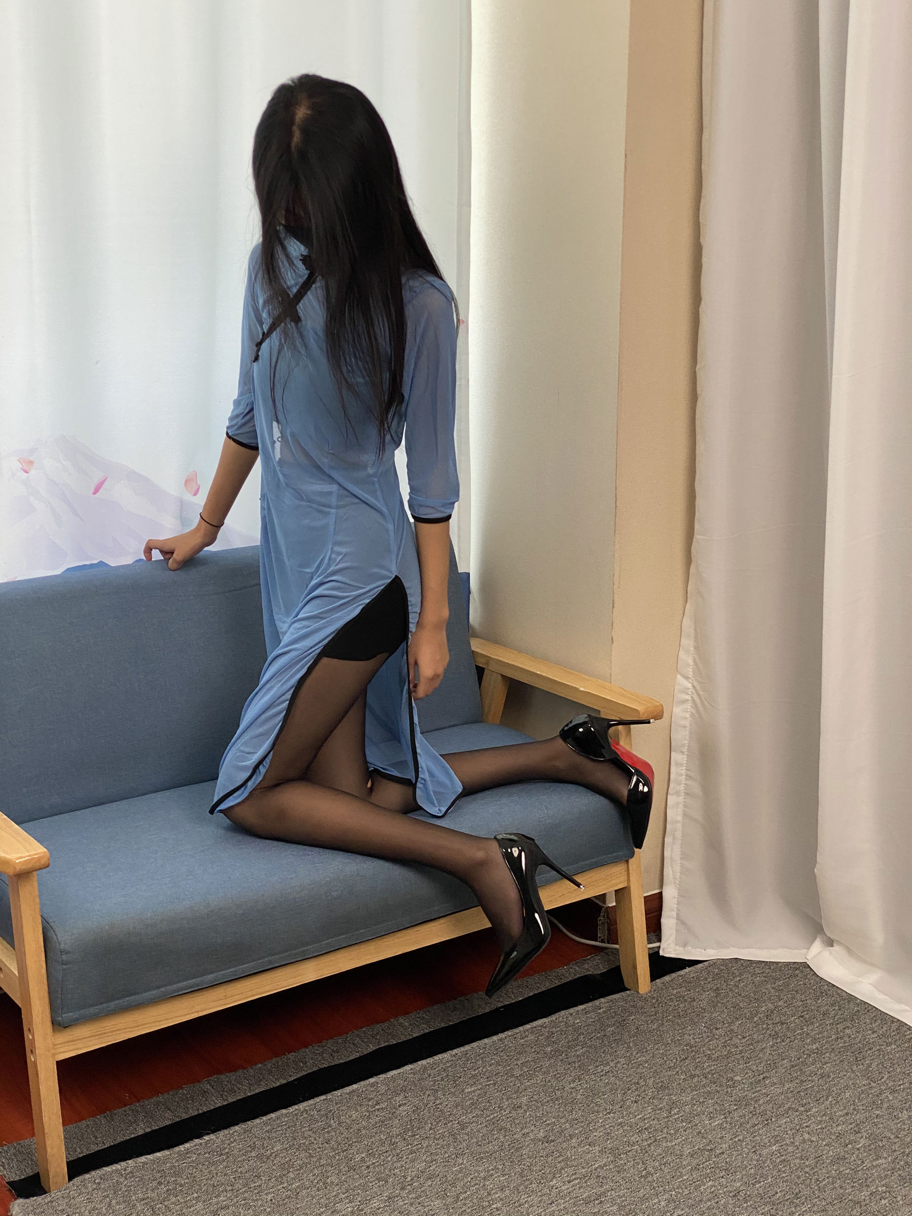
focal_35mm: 52
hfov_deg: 28.0
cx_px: 456
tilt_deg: -16.1
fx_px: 1827
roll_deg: -0.6
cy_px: 608
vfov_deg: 36.8
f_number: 2
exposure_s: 1/122
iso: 50
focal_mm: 6
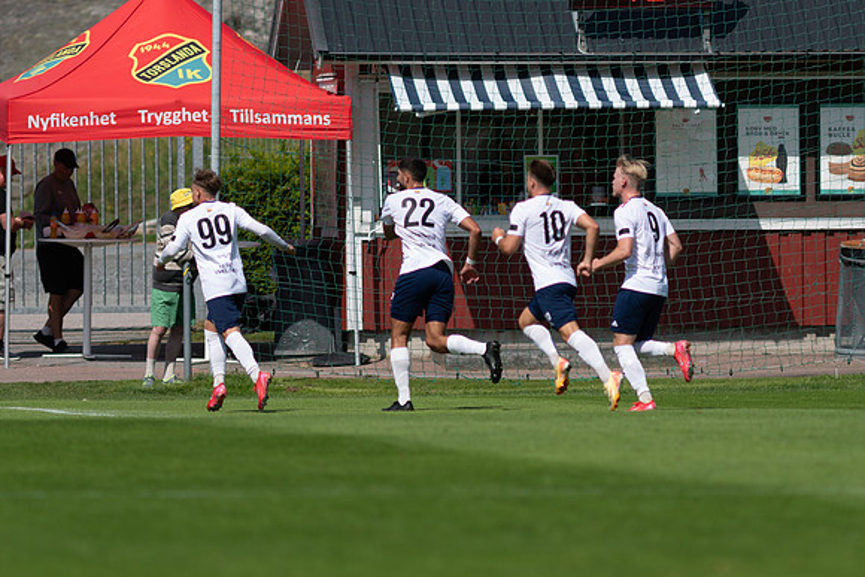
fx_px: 14419
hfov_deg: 3.4
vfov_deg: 2.3
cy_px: 288
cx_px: 432
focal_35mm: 600
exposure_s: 1/2500
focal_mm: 300
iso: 100
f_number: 3.2
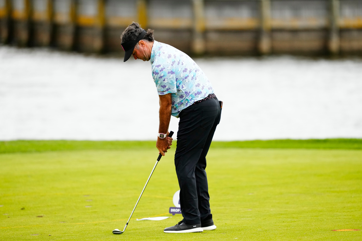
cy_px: 120
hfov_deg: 5.2
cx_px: 181
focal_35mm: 400
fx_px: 4021
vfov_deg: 3.4
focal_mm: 400
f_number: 3.2
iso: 1000
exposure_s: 1/4000
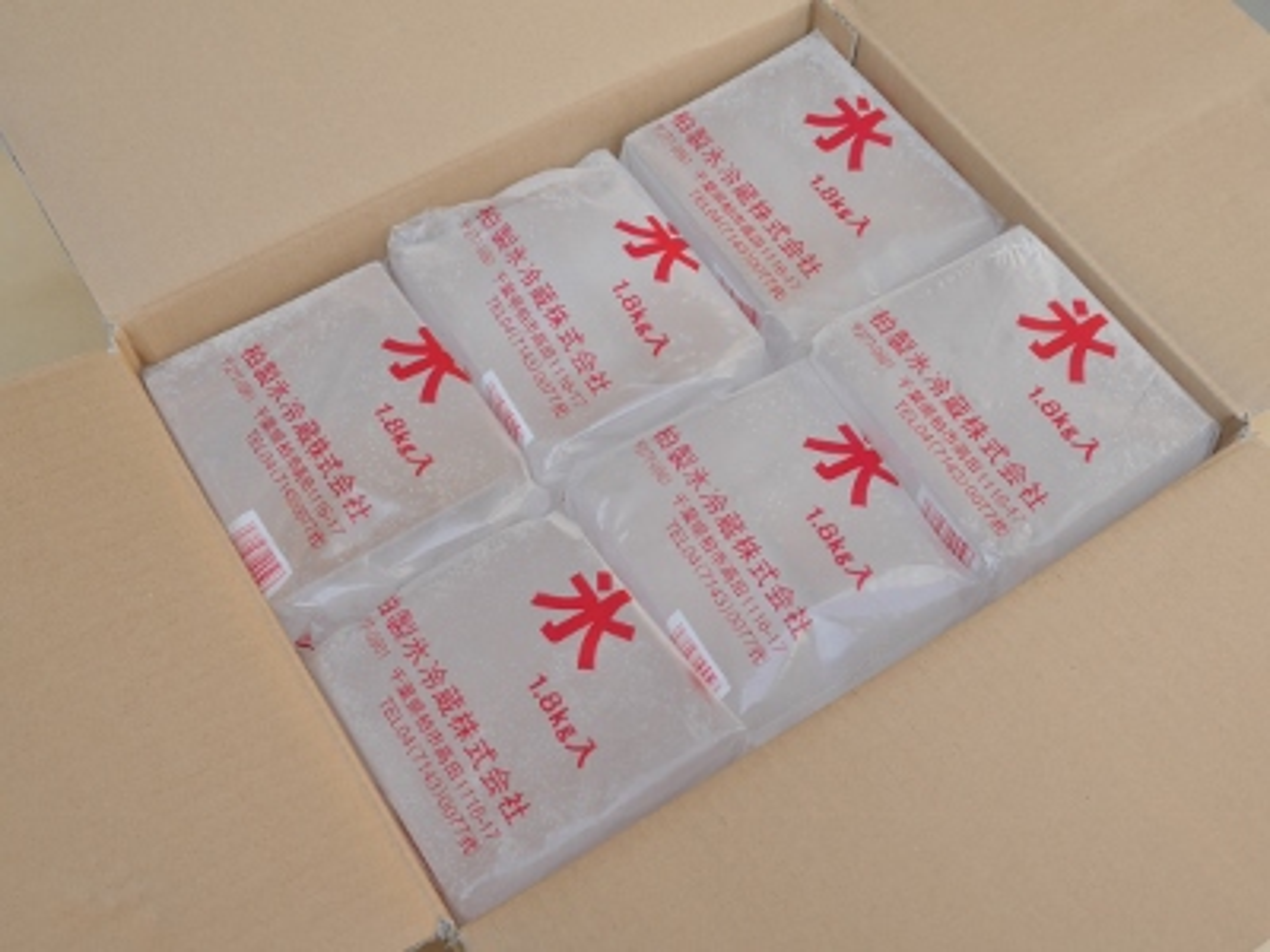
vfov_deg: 36.0
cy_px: 476
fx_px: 1468
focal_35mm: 40
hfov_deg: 46.8
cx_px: 635
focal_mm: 20
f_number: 7.1
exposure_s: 1/250
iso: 200
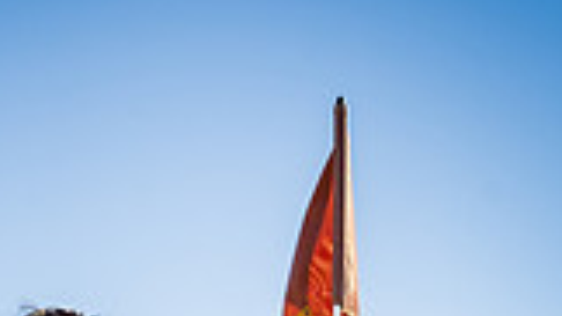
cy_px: 767
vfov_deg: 8.3
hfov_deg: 15.9
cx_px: 121
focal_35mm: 134
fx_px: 1996
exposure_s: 1/250
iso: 100
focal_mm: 46
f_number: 5.6
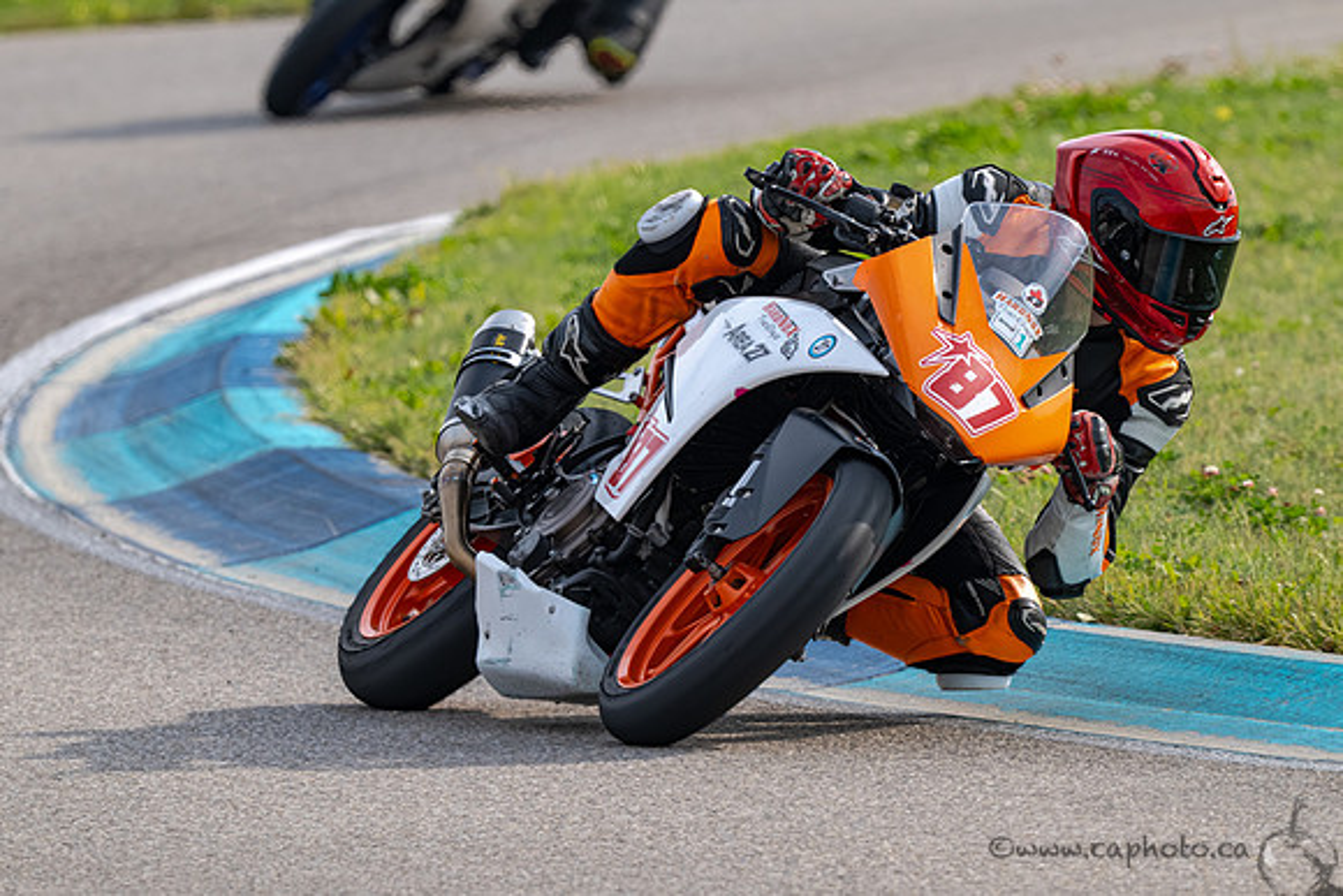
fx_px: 25321
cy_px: 507
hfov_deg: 3.0
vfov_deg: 2.0
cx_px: 584
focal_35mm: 679
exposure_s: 1/1250
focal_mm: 600
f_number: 10
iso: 800
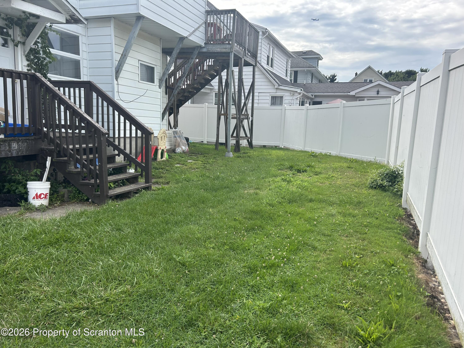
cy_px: 174
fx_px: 349
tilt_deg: -7.2
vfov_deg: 53.1
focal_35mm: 26
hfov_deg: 67.3
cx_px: 232
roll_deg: -2.0
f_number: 1.5
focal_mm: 5.7
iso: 50
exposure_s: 1/2299
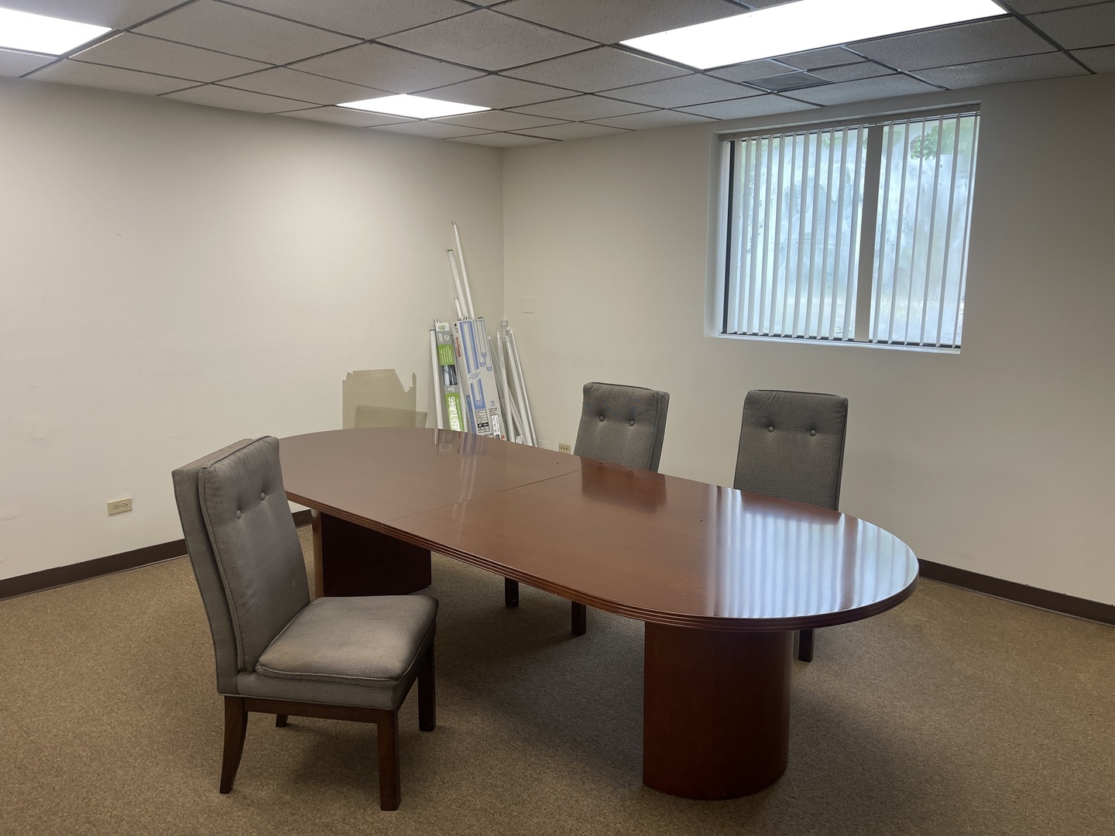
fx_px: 805
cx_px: 558
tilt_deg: -10.8
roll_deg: +0.1
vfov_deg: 54.9
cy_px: 418
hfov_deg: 69.4
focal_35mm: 25
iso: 64
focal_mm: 5.1
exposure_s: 1/120
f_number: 1.6
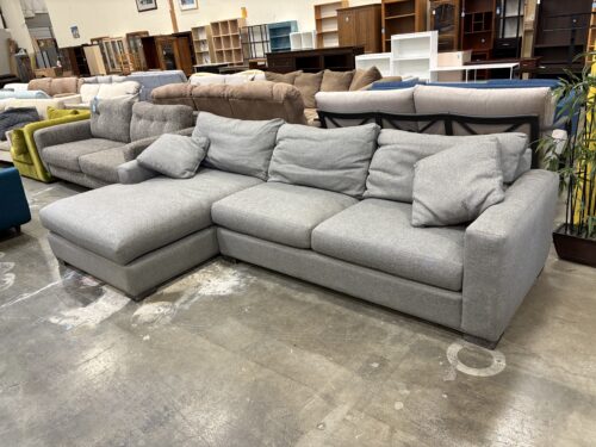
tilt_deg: -21.9
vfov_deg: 53.1
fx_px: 448
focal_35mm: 26
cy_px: 224
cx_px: 298
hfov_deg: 67.3
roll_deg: +6.0
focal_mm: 5.96
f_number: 1.6
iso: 250
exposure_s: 1/60
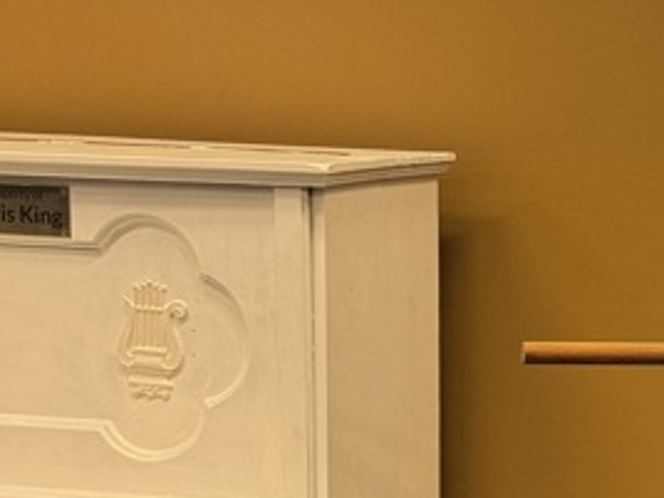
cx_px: 1000
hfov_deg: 12.7
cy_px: 460
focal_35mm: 148
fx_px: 2839
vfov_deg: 10.0
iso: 200
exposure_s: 1/50
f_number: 1.78
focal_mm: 6.76
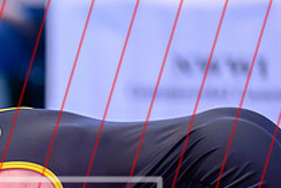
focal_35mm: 502
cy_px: 200
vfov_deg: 2.7
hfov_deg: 4.1
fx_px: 3918
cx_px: -82
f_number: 2.8
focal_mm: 165
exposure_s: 1/800
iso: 6400
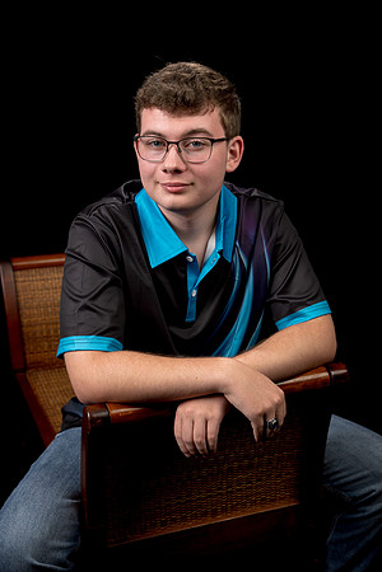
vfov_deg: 39.6
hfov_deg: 27.0
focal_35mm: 50
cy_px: 286
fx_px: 796
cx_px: 191
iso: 100
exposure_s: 1/160
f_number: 5
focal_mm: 50
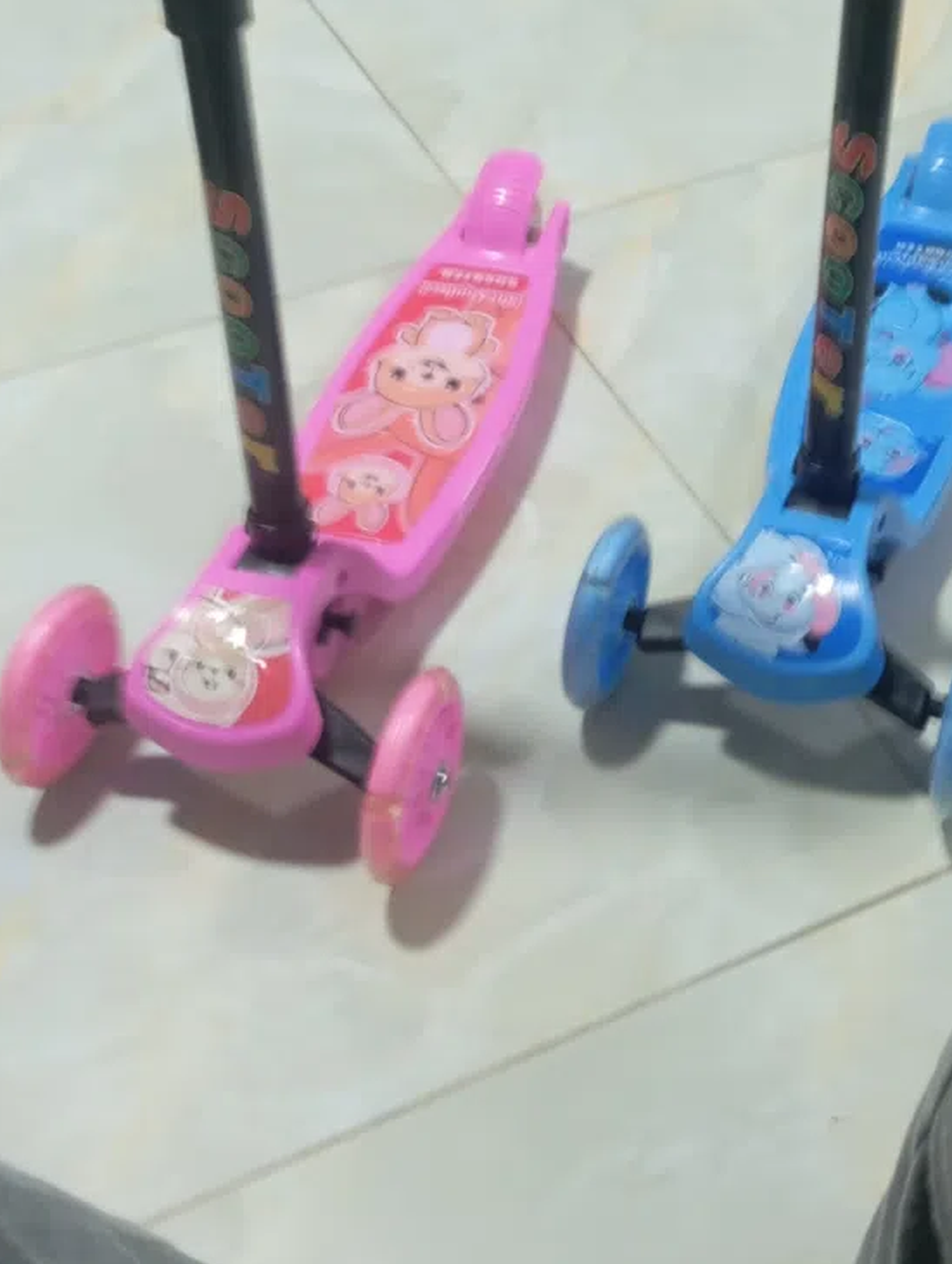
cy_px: 373
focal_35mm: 52
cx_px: 568
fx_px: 1902
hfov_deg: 28.0
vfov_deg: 36.2
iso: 815
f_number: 1.8
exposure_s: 1/33.3
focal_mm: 4.22
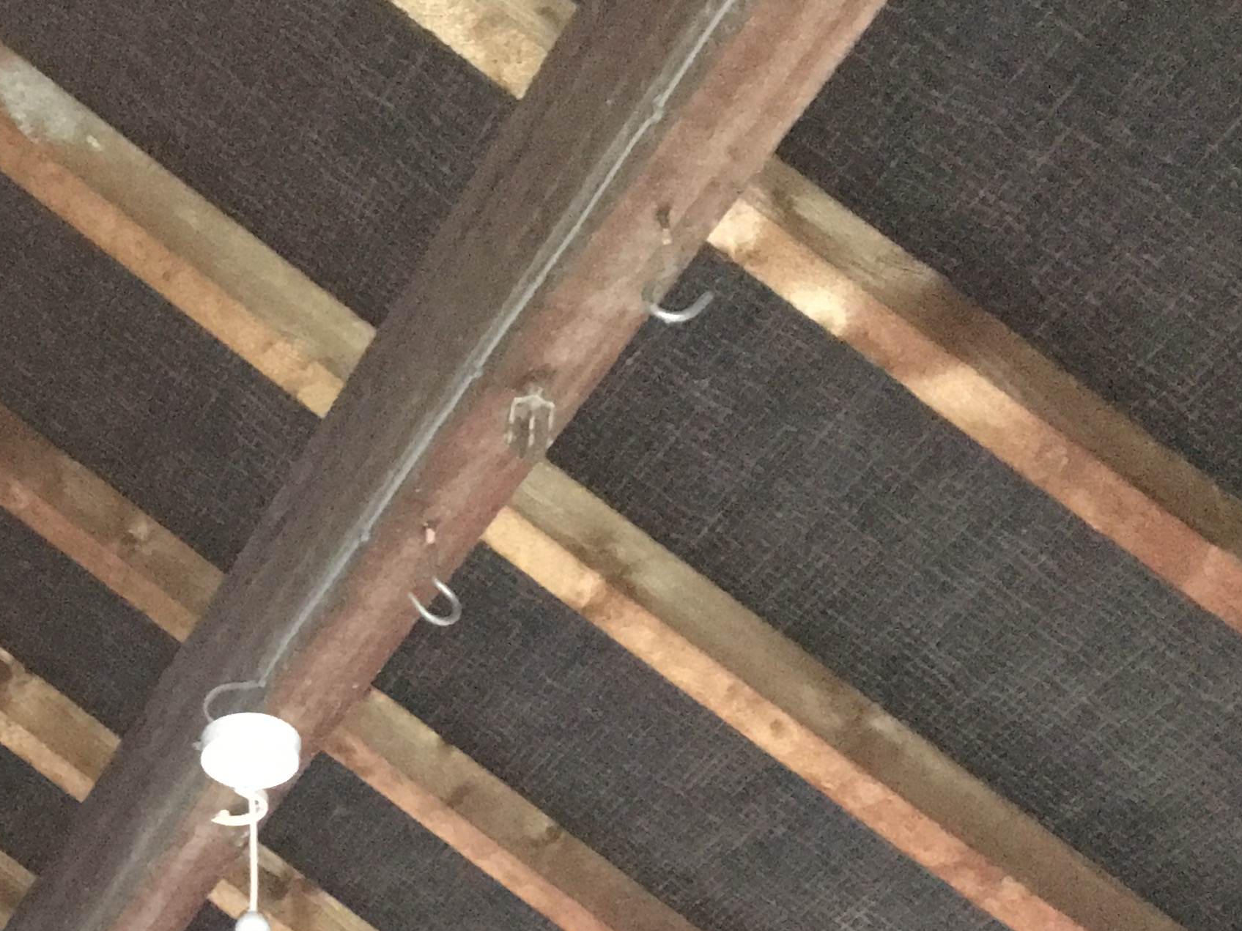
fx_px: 2476
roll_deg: -0.6
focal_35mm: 69
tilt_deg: +30.3
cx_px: 205
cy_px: 908
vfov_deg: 20.7
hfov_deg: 27.5
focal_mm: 4.15
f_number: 2.2
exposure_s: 1/17
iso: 800
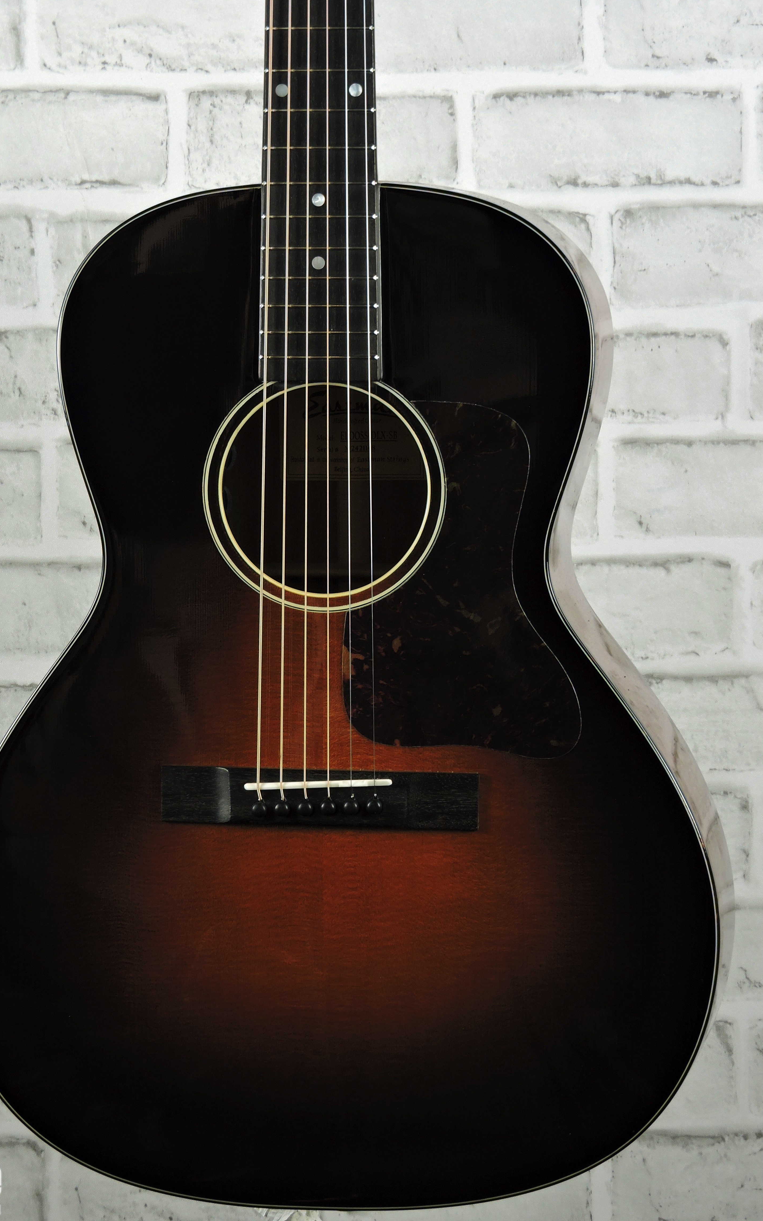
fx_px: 5323
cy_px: 611
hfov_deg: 8.2
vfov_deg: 13.1
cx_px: 339
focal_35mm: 160
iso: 100
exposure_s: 1/6
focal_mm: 26.9
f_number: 5.2
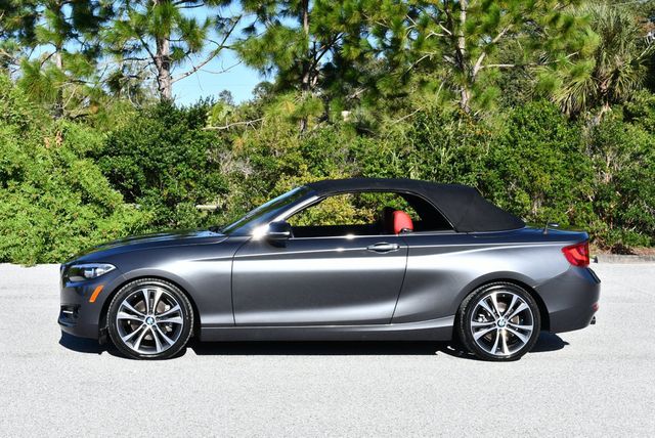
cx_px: 328
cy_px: 219
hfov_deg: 31.4
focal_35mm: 64
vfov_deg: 21.3
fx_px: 1165
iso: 140
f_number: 8
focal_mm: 32
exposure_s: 1/250
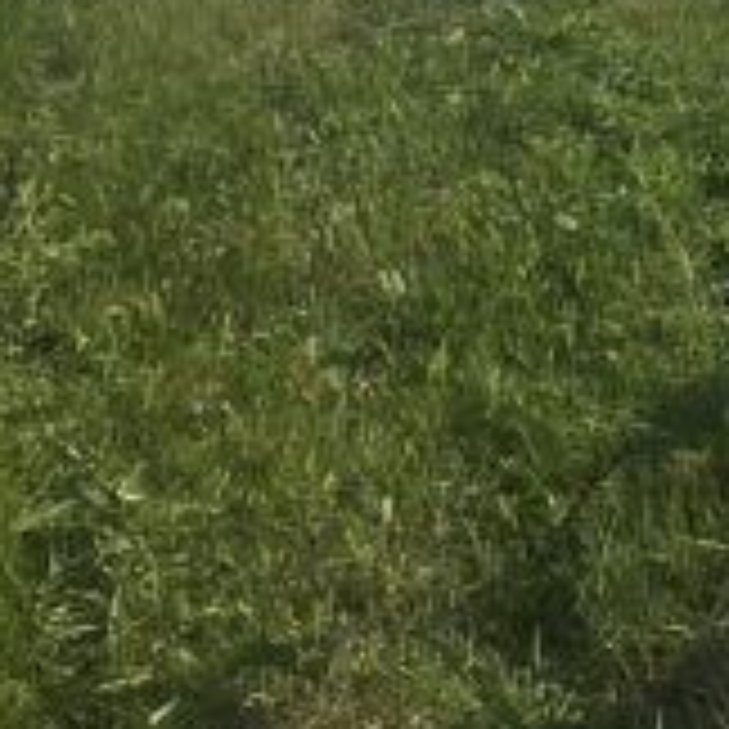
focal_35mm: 162
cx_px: 1314
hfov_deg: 10.2
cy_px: -248
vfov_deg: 10.5
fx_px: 3860
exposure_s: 1/2404
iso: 25
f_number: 2.2
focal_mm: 4.15
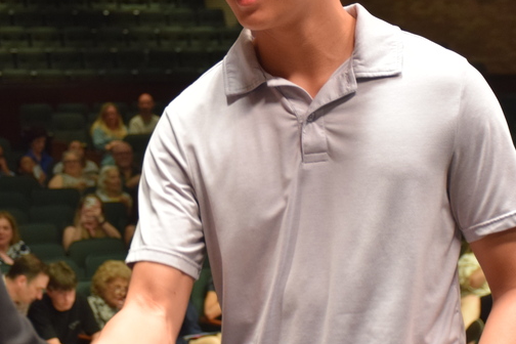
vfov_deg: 10.0
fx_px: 1964
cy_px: 142
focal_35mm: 137
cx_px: 147
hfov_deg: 14.9
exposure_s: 1/60
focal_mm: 45
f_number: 4.5
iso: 1000
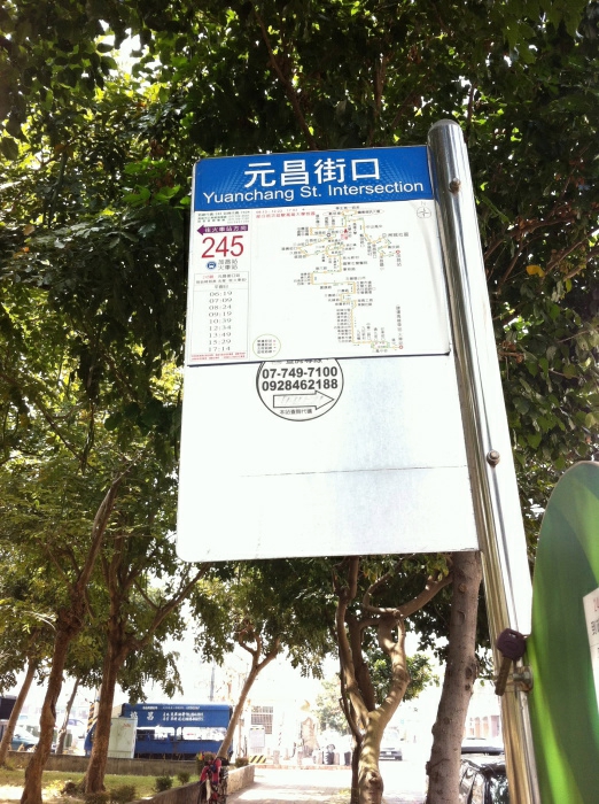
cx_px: 300
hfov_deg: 40.6
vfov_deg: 52.7
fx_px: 810
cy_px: 402
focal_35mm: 35
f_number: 2.8
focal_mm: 3.85
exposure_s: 1/138
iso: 80
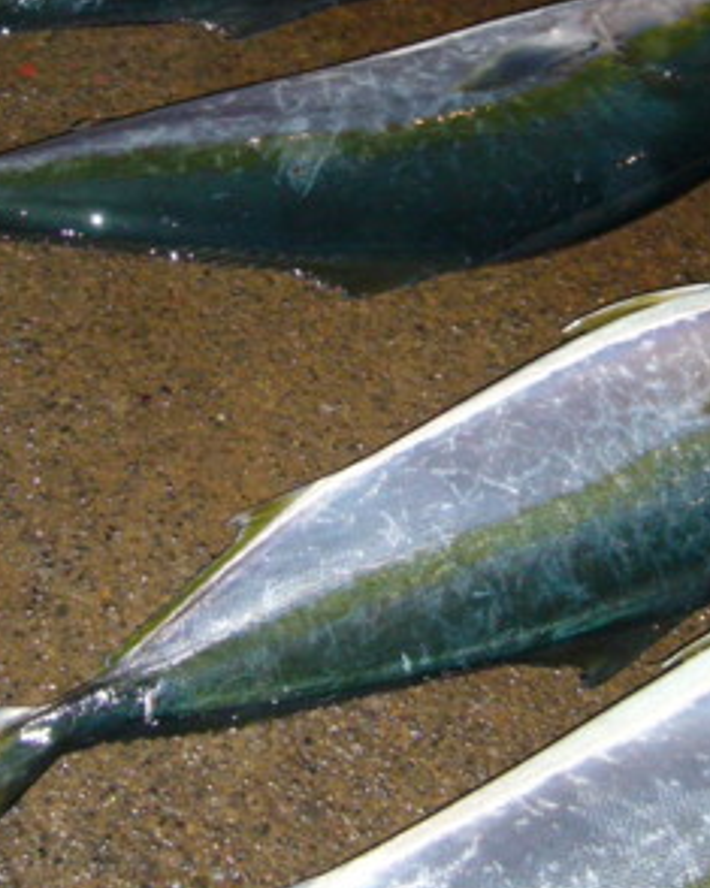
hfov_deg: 16.5
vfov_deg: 20.5
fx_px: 2444
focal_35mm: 93
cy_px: 281
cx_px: 426
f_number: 2.8
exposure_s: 1/60
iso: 160
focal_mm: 5.8
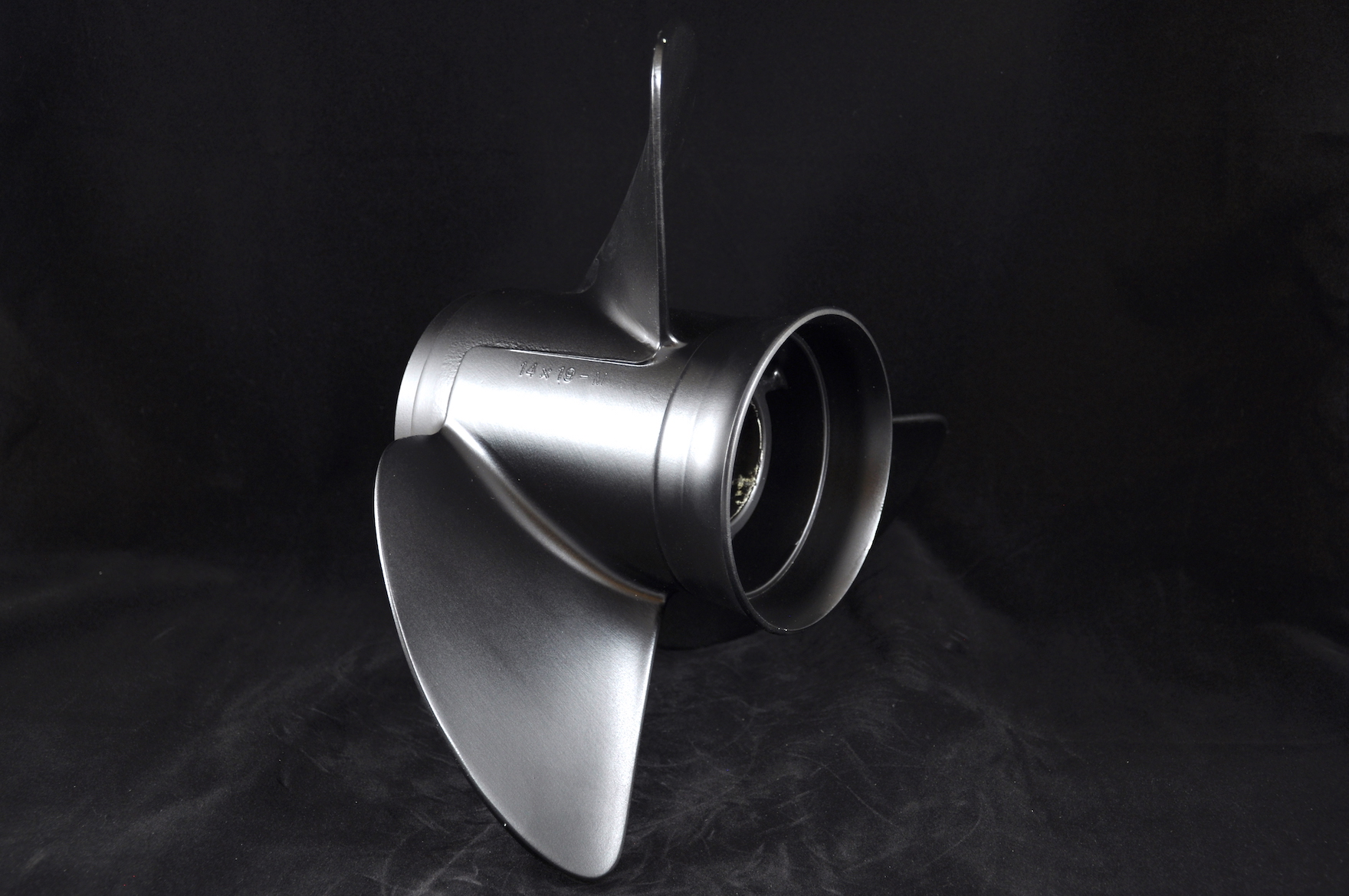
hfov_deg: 37.9
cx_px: 674
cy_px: 448
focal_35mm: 52
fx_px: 1965
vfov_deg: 25.7
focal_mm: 35
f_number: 4.5
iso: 200
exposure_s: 1/8
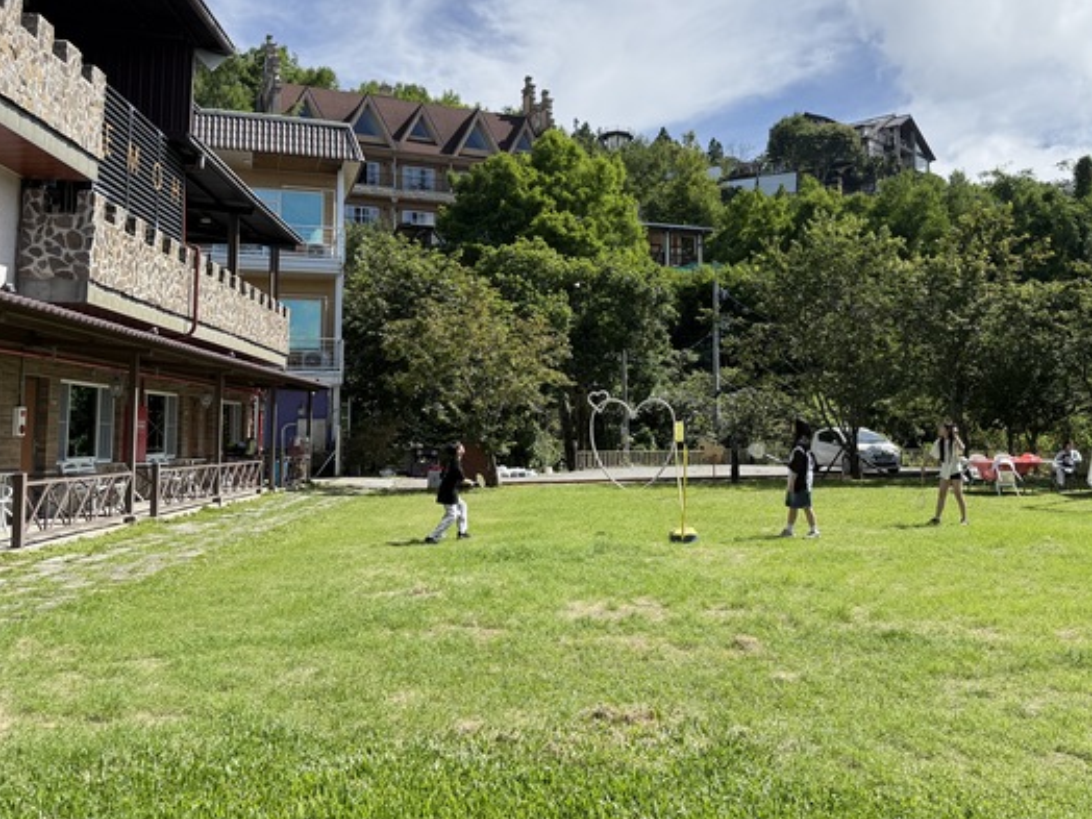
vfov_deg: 42.7
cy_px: 325
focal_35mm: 33
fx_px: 1041
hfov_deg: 54.8
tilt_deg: +7.3
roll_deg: +0.3
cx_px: 671
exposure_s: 1/4405
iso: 100
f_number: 1.78
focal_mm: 6.76
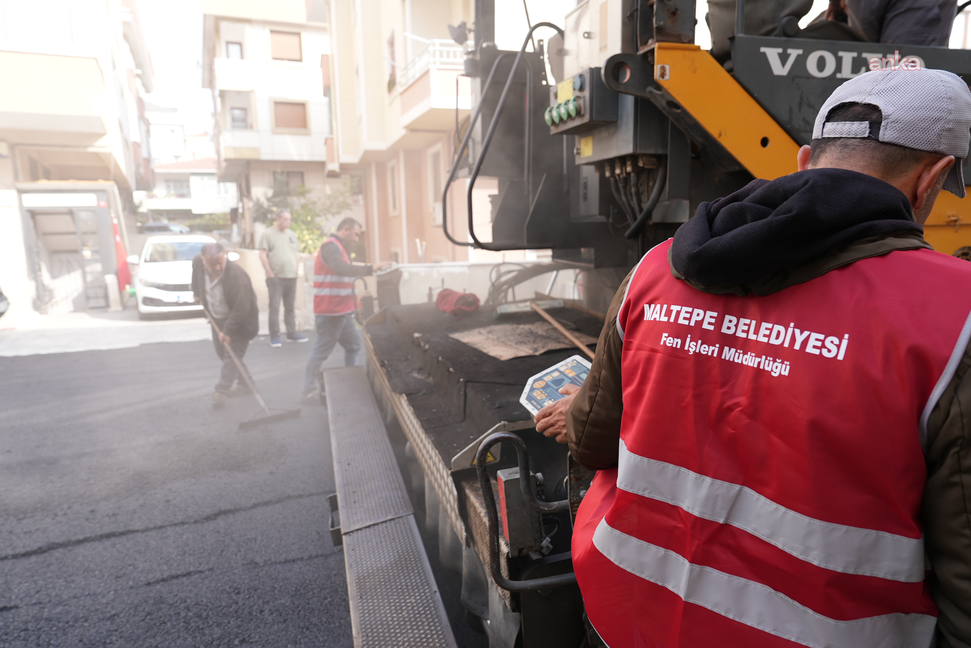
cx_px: 486
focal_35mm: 24
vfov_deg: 53.2
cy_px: 324
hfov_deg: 73.7
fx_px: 648
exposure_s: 1/80
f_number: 4.5
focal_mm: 24
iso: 80
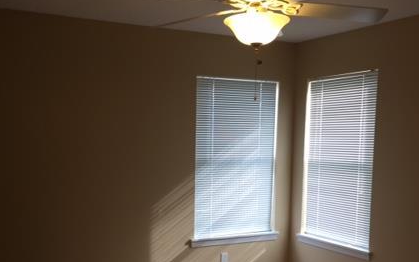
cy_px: 202
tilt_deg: -7.6
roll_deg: -0.7
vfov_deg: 27.0
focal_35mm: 47
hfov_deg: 42.6
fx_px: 537
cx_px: 206
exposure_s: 1/60
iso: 40
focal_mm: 4.15
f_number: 2.2
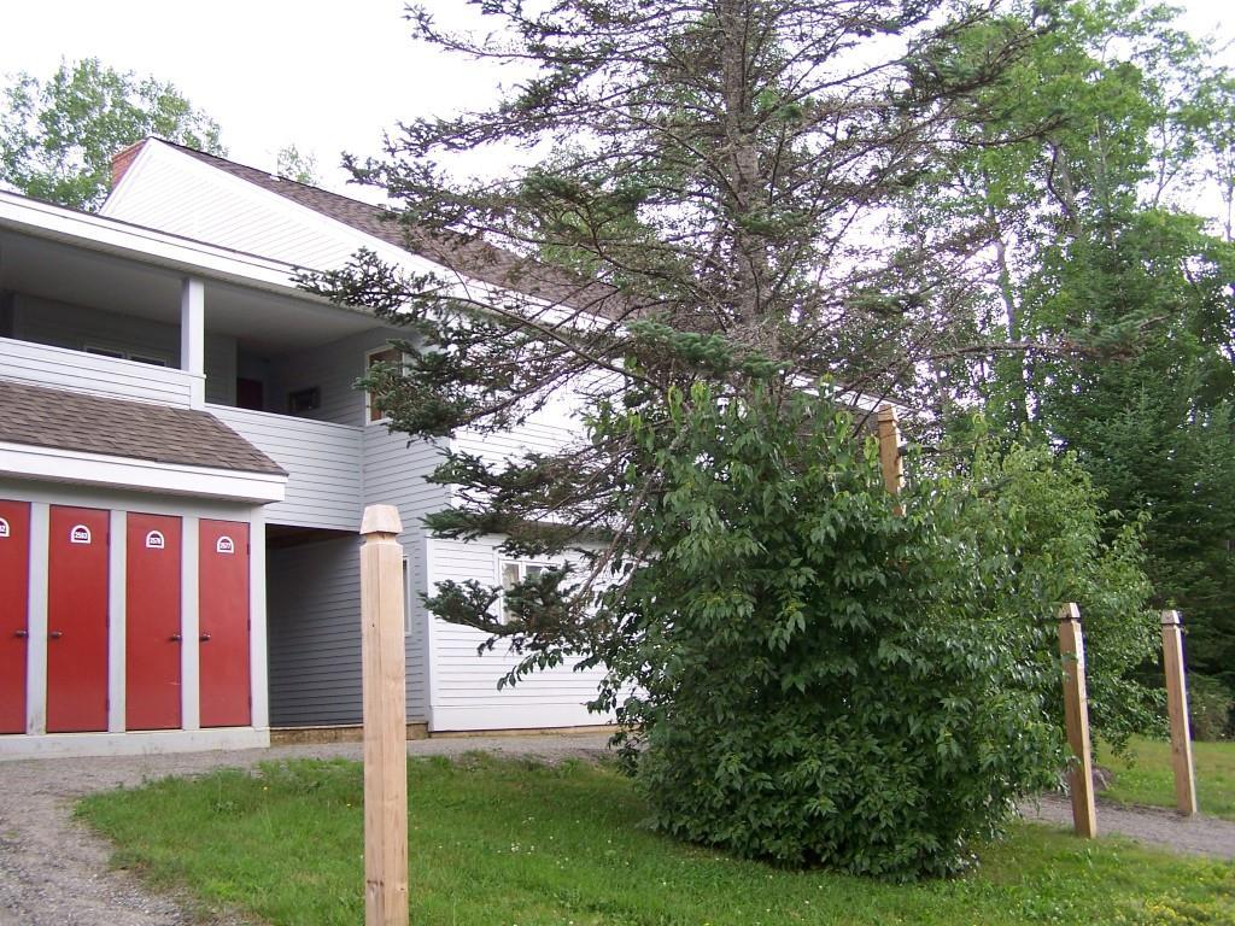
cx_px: 618
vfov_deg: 37.7
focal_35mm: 38
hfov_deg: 49.0
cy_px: 463
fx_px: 1356
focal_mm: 6.3
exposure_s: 1/80
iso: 80
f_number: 2.8
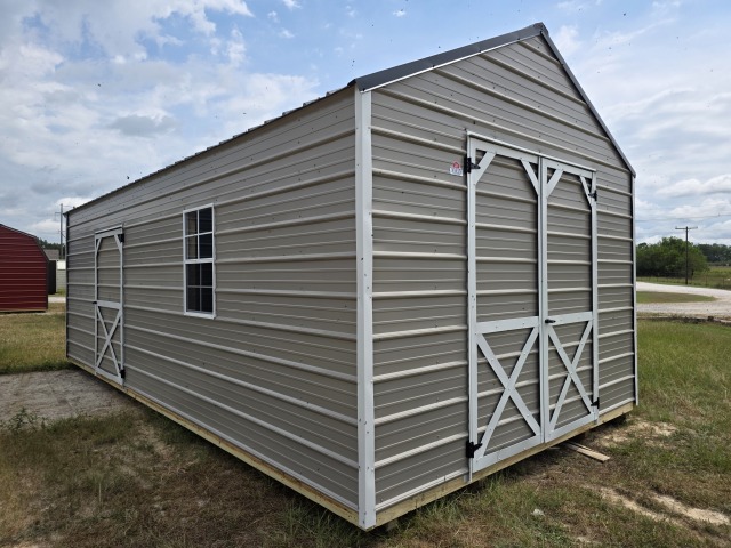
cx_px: 366
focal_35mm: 23
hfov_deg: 73.9
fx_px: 486
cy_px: 274
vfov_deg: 58.9
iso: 80
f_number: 1.7
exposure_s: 1/7944
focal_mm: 6.3
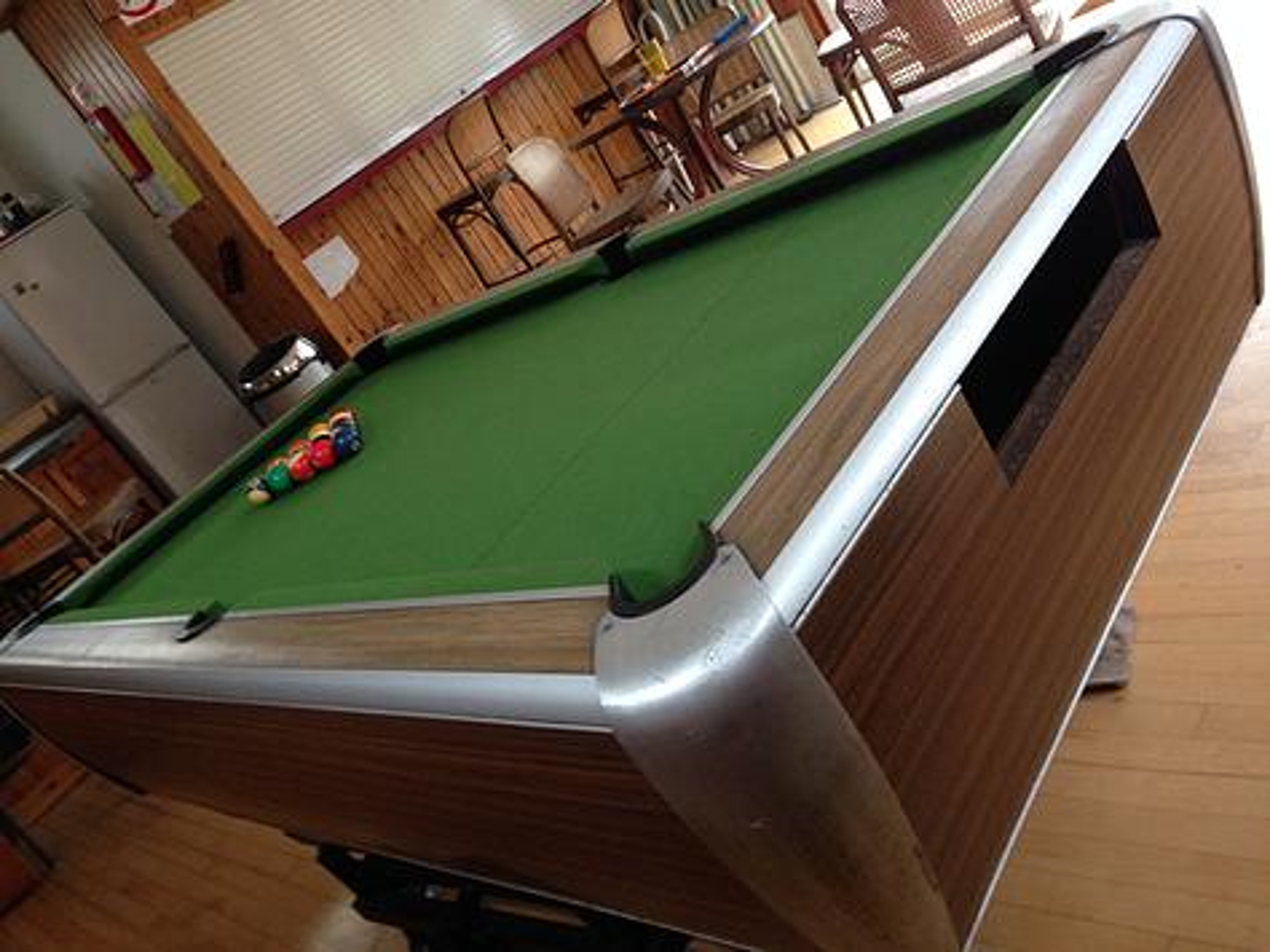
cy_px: 476
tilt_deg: -18.9
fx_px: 1210
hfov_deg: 55.4
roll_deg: +38.7
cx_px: 635
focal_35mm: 33
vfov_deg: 42.9
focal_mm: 4.12
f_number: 2.4
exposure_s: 1/20
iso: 200
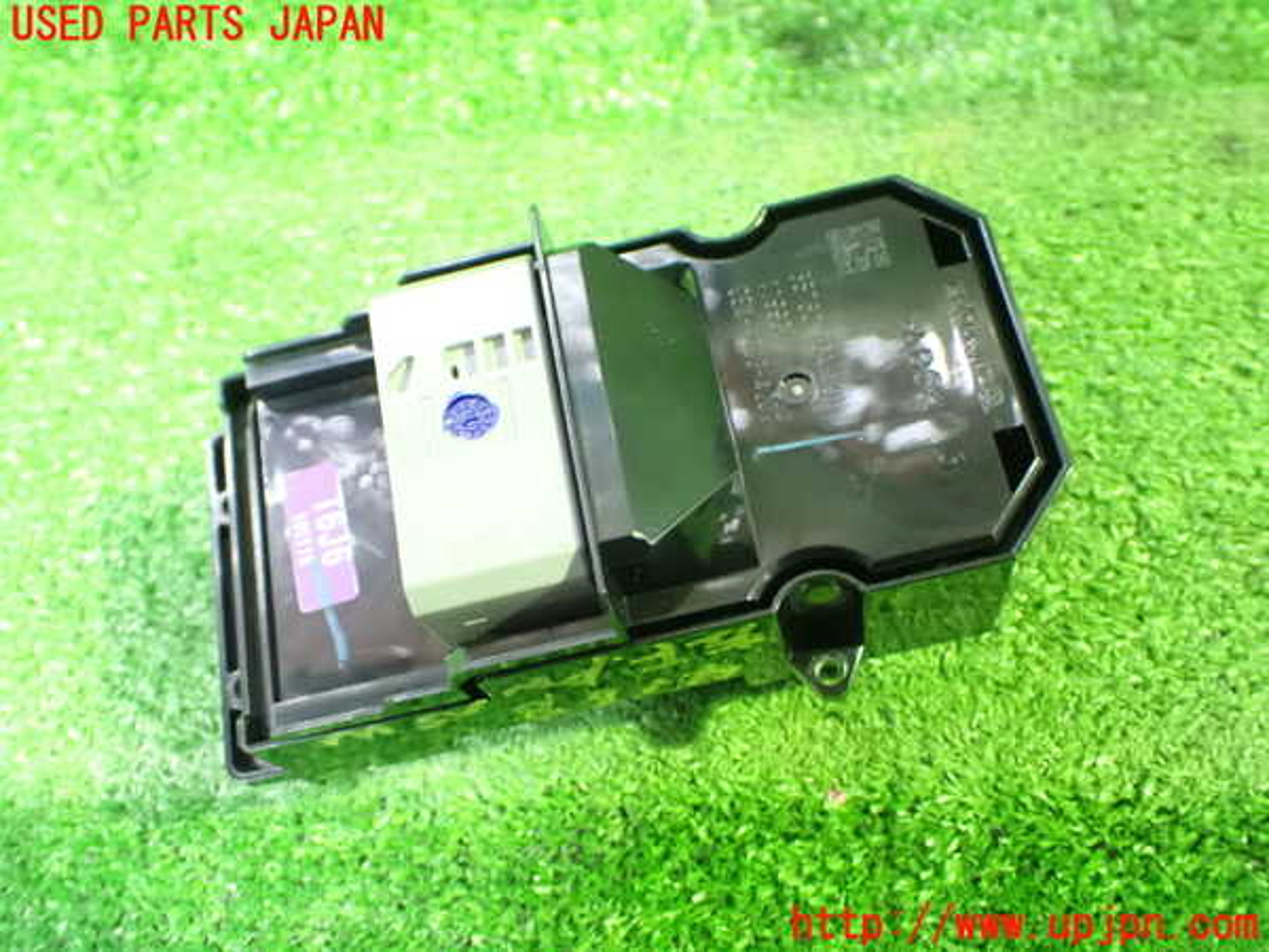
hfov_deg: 51.4
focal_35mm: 36
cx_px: 634
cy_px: 476
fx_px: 1320
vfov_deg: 39.7
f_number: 2.5
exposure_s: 1/20
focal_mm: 6.37
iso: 1600
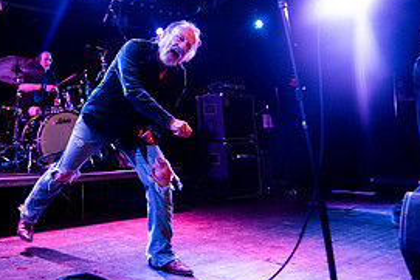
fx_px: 350
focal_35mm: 30
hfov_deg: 57.5
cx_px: 87
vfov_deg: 42.6
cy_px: 78
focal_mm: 14
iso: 2500
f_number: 3.2
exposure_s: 1/125
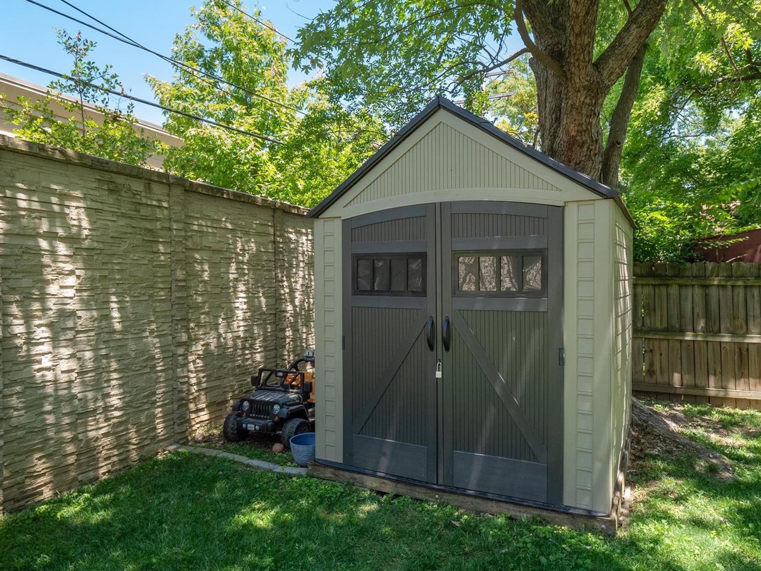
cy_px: 286
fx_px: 528
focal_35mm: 24
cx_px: 413
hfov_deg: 71.5
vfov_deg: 56.8
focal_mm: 11
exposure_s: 1/125
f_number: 8
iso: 400
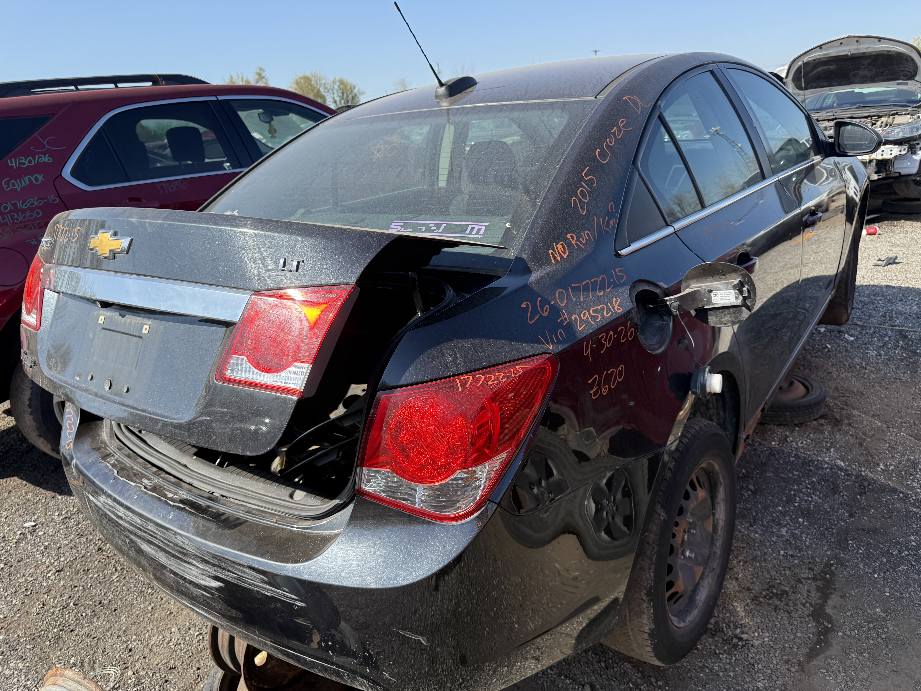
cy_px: 346
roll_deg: +6.0
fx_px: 639
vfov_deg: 56.8
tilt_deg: -17.4
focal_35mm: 24
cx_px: 460
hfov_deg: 71.6
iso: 100
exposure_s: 1/2169
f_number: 1.78
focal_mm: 6.76
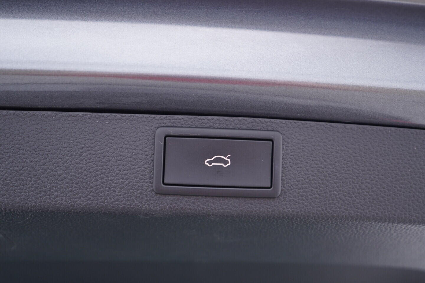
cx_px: 212
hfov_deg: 53.1
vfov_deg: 36.9
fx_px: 425
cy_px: 142
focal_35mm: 36
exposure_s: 1/40
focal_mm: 24
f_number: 2.8
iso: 250
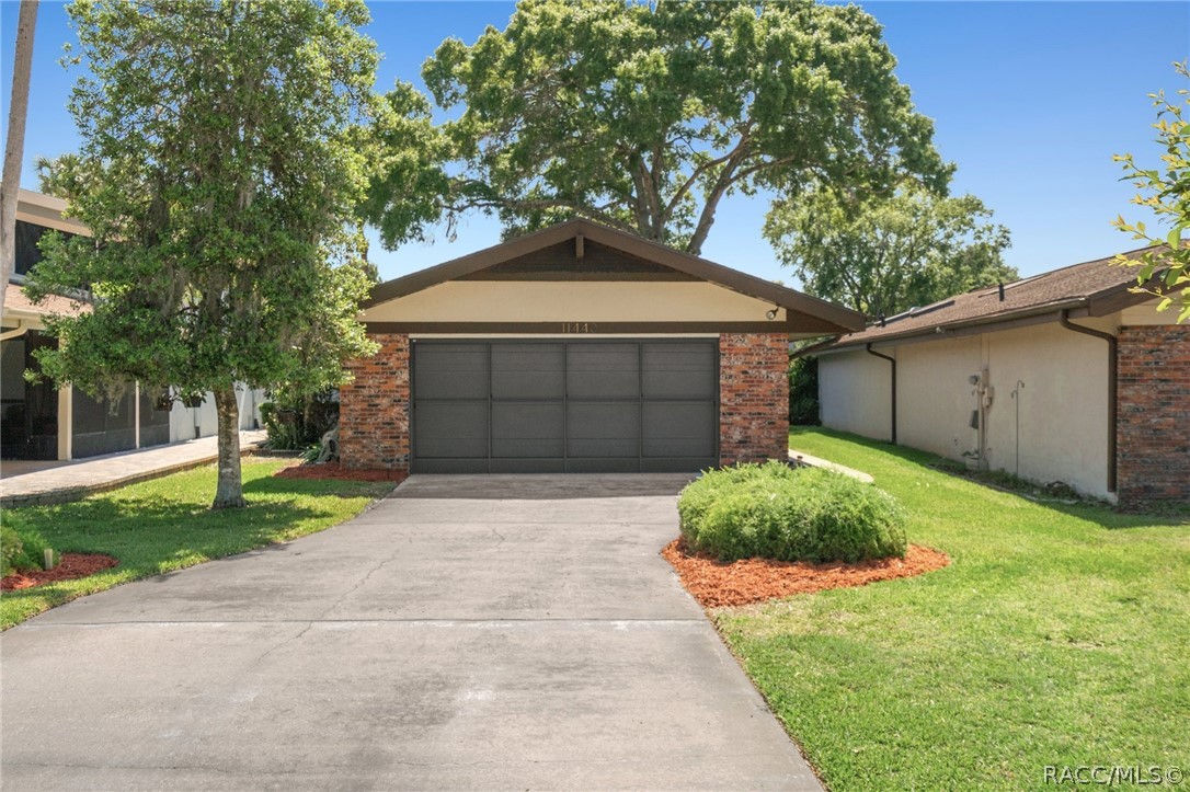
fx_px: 1156
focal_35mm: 35
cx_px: 595
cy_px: 396
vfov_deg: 37.8
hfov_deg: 54.5
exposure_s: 1/1600
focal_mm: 35
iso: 400
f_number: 8
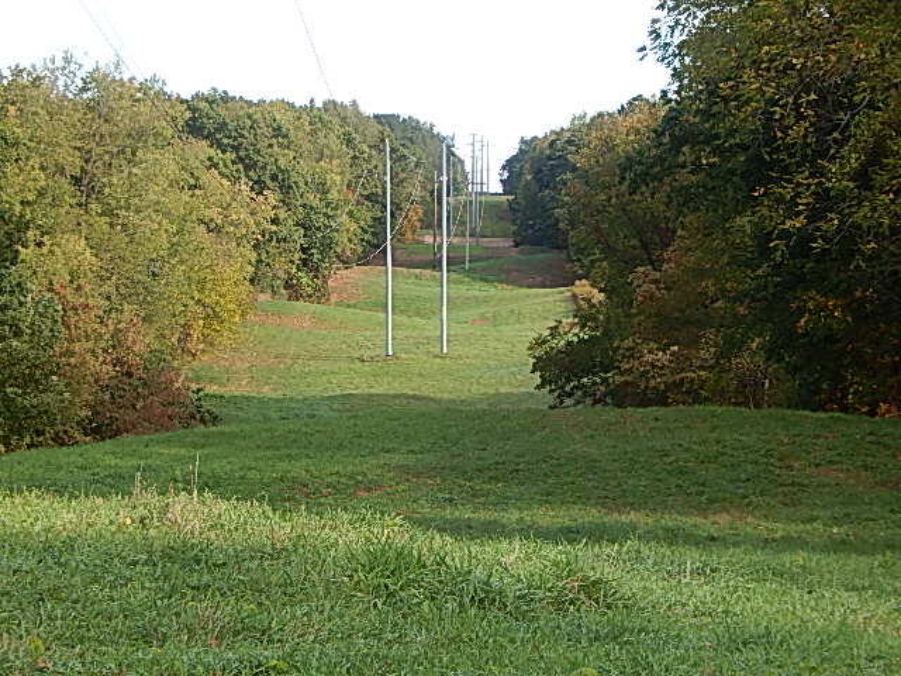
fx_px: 3670
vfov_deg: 10.5
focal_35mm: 141
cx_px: 450
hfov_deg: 14.0
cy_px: 338
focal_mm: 25.3
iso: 125
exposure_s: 1/160
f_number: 4.9
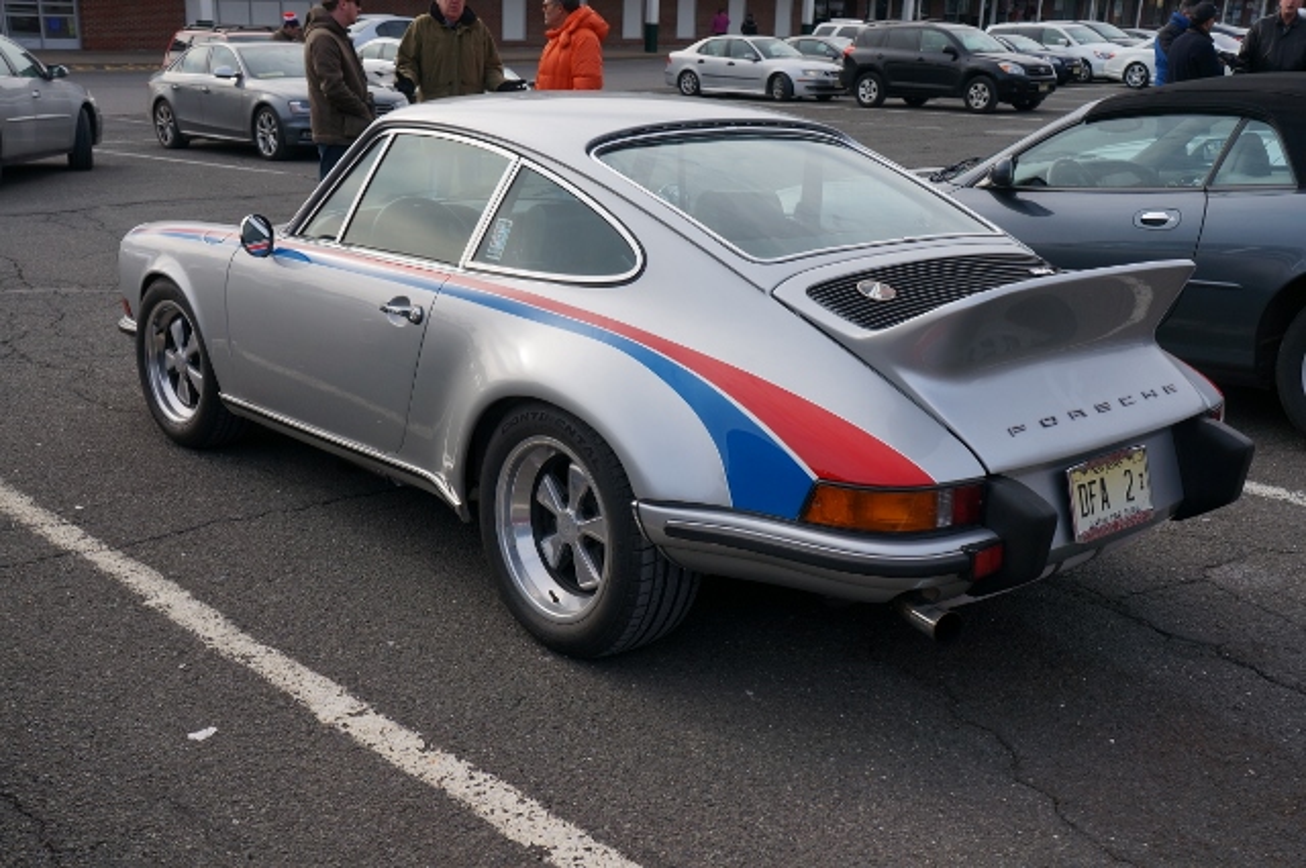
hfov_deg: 51.3
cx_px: 653
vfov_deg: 35.4
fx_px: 1359
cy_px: 434
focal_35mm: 38
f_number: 9
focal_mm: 25
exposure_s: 1/160
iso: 100
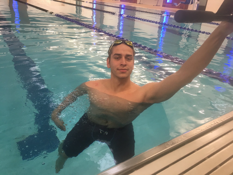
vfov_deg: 48.2
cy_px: 88
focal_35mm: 29
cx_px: 116
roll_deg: -6.7
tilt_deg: -24.9
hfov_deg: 61.7
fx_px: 195
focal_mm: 4.15
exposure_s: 1/30
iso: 40
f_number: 2.2
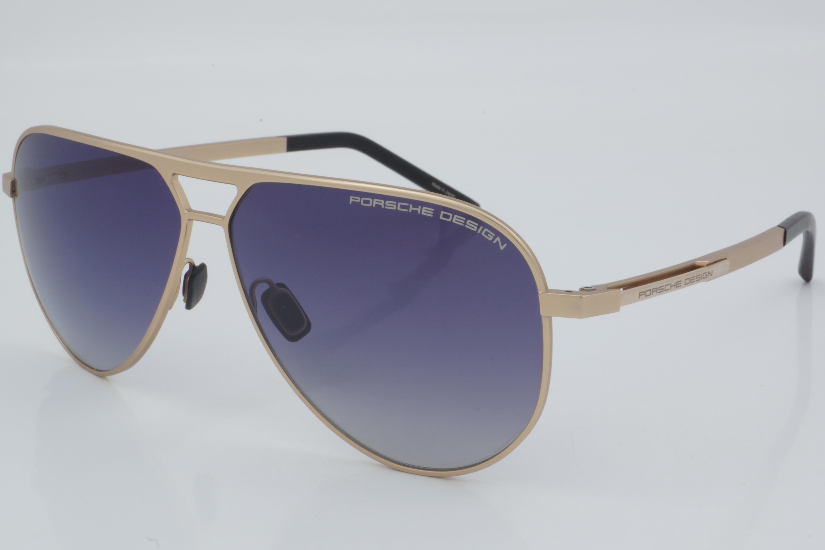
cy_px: 275
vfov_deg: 18.2
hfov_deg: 27.0
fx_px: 1719
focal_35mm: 75
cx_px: 412
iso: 100
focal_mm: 50
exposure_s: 1/3
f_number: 32
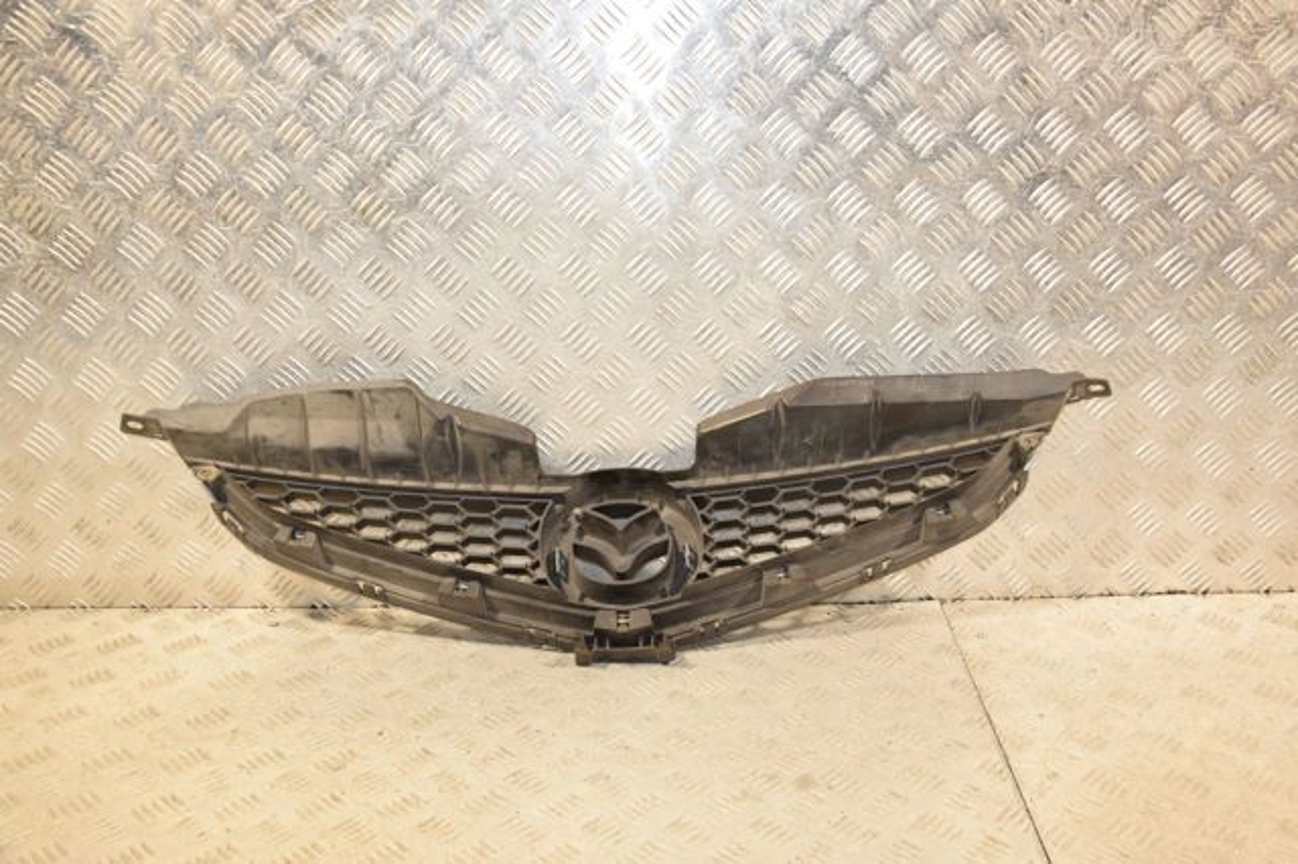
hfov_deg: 53.2
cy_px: 432
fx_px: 1297
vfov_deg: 36.8
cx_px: 649
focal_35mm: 36
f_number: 5
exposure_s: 1/200
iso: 800
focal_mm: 24
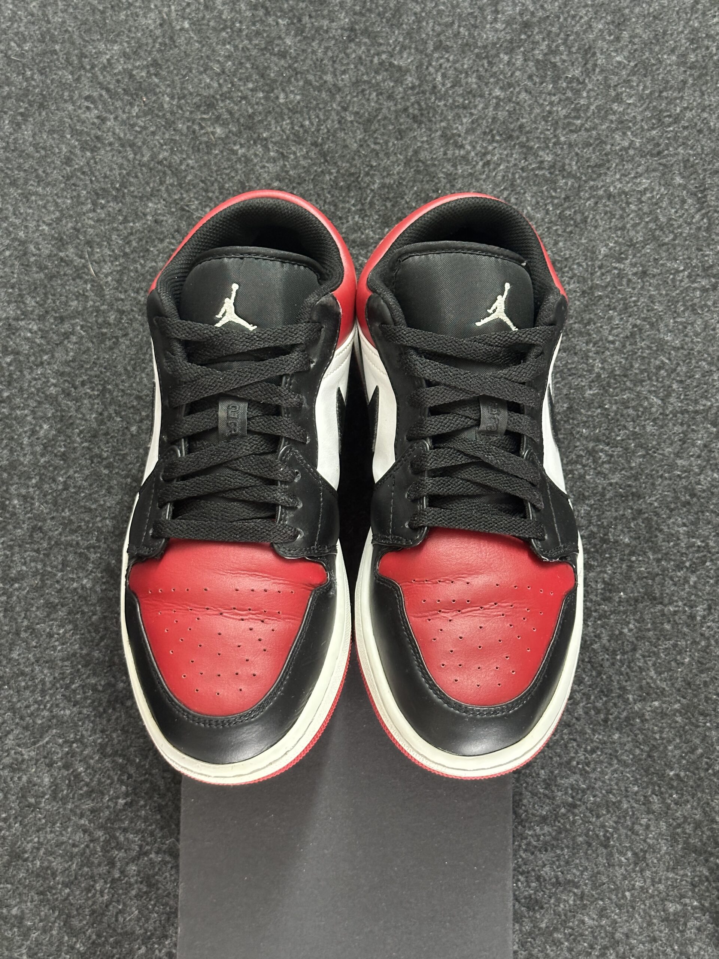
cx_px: 360
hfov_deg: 30.3
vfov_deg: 39.7
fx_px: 1329
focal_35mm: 48
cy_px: 480
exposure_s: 1/25
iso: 400
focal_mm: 6.86
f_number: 1.78
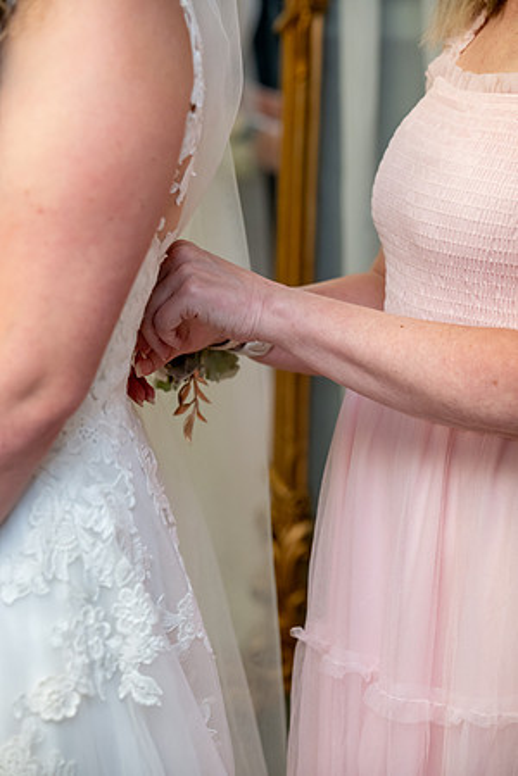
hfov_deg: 13.7
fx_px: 2158
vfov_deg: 20.4
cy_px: 388
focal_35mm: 100
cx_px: 259
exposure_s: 1/320
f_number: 4
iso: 2000
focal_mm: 100
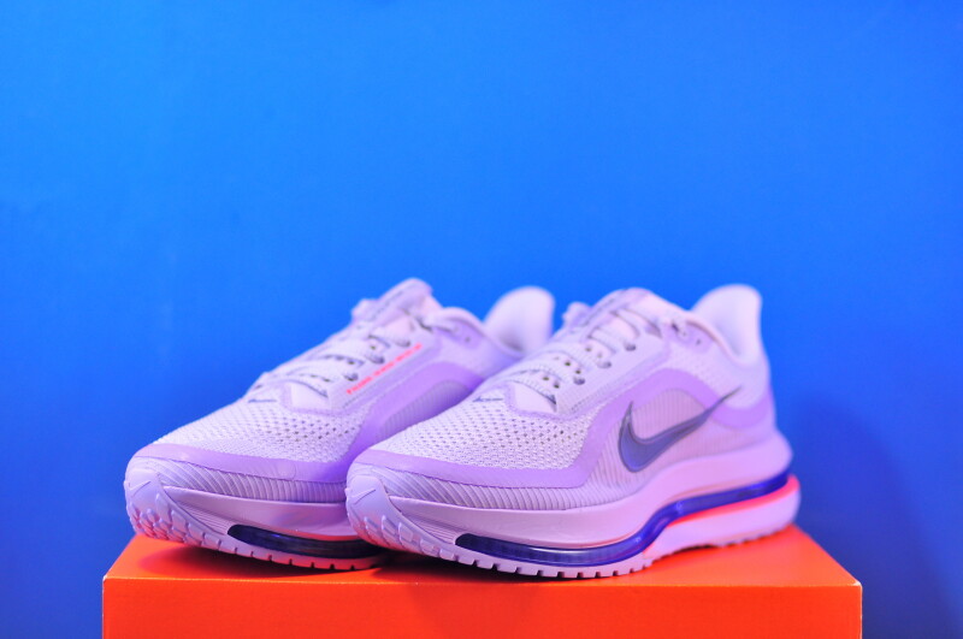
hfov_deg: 27.0
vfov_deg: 18.1
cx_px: 482
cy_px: 320
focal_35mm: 75
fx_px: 2003
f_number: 2
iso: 250
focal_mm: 50
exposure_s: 1/320
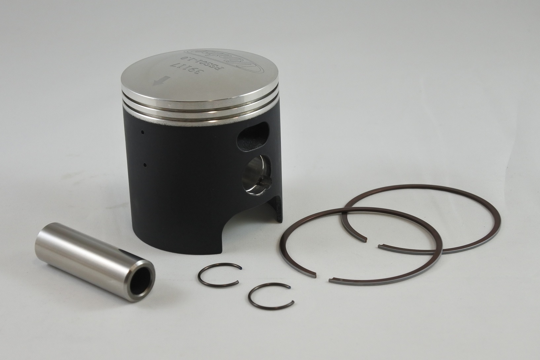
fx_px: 900
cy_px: 180
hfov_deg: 33.4
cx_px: 270
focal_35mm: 60
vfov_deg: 22.6
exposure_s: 1/160
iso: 400
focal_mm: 22.3
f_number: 4.8
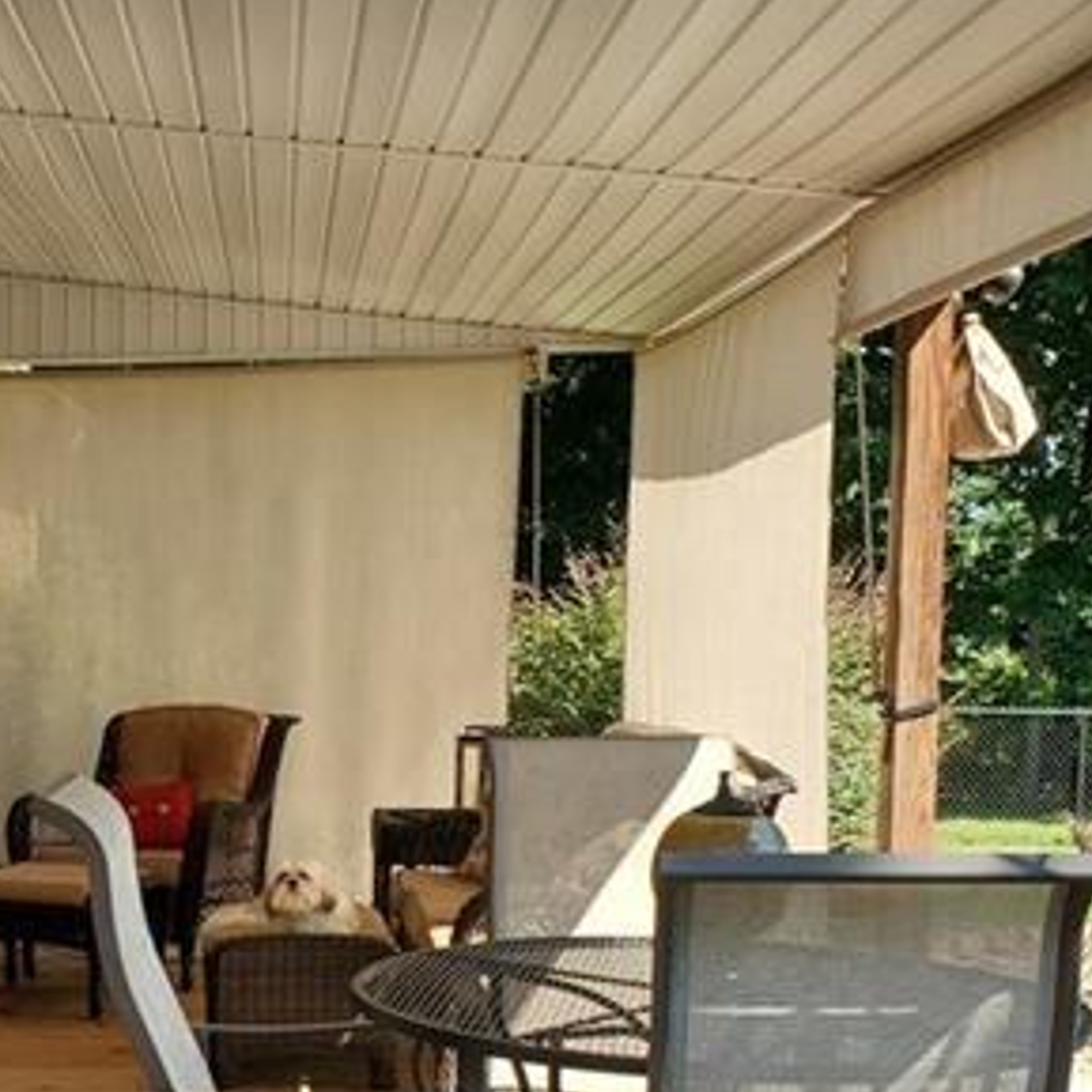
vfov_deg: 27.4
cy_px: 922
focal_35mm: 61
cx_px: 132
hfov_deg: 27.3
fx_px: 2177
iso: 50
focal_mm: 4.3
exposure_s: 1/387
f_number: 2.4
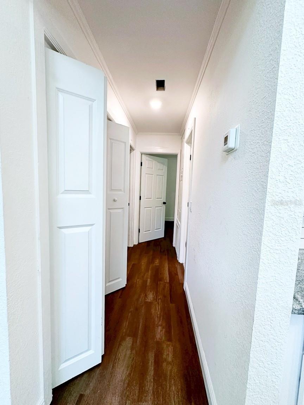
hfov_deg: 85.7
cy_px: 202
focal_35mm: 14
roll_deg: -0.8
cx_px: 152
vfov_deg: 102.1
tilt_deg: -3.8
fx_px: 164
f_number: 2.2
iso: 250
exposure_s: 1/120
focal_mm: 2.22
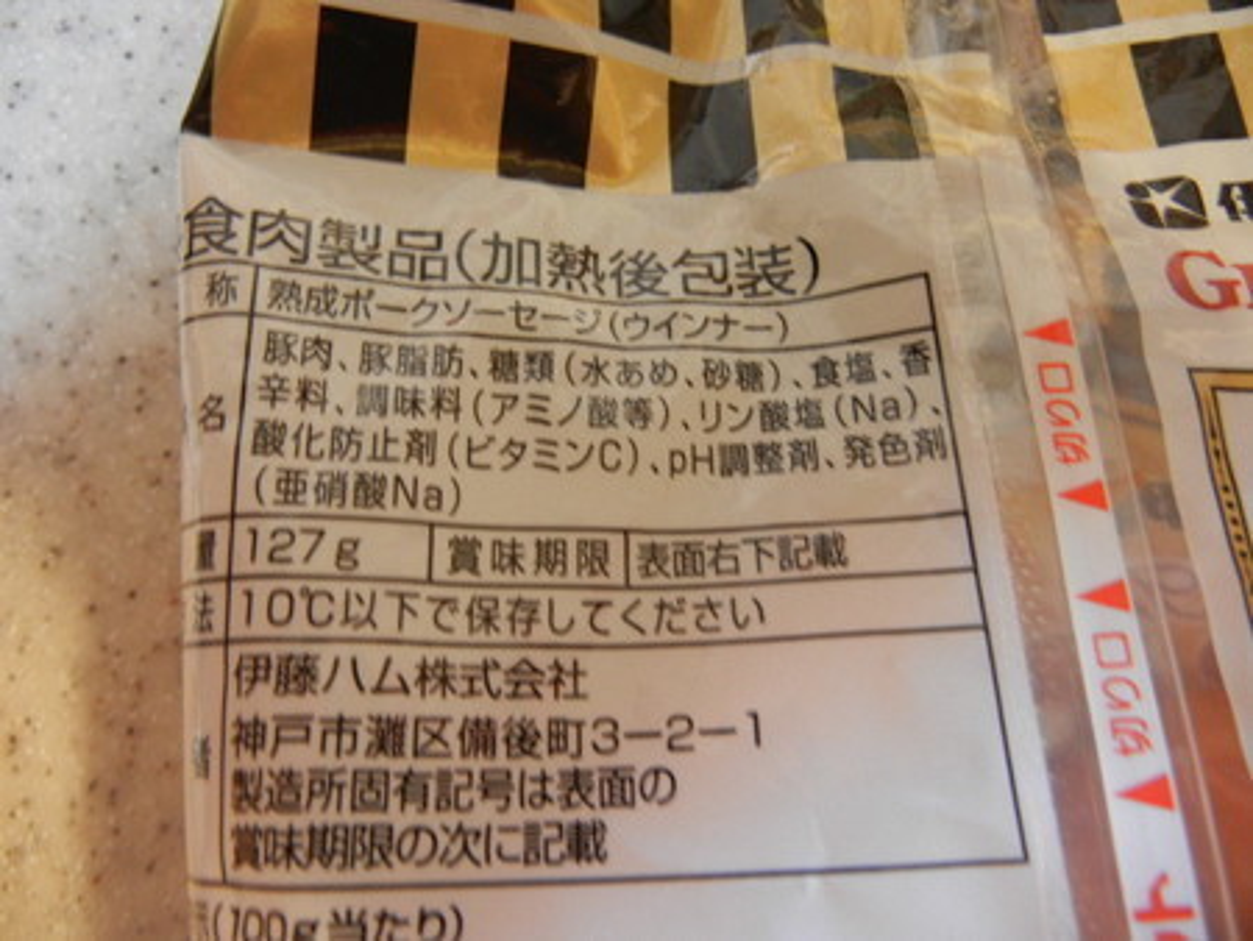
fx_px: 1086
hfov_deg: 59.9
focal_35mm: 30
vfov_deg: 46.8
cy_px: 470
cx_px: 626
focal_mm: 5.4
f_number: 3.5
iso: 400
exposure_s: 1/4.6
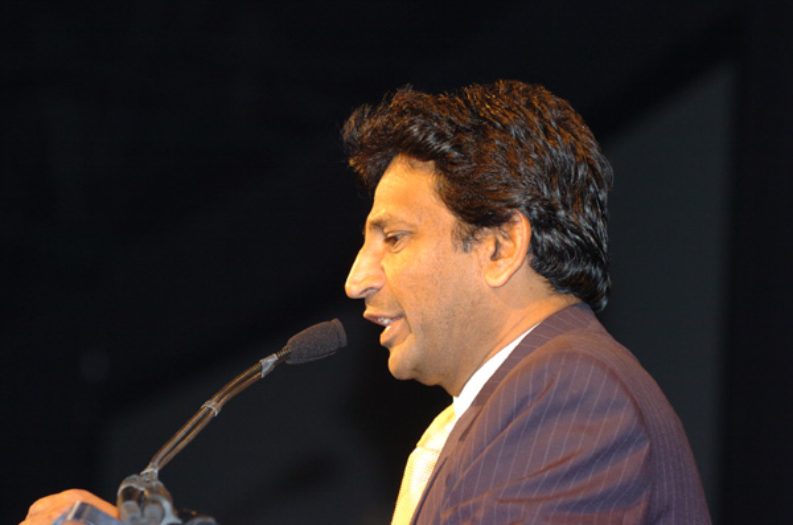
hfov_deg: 10.2
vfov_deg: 6.7
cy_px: 262
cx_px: 396
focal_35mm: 202
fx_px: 4450
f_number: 4.5
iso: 400
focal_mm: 135
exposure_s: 1/50
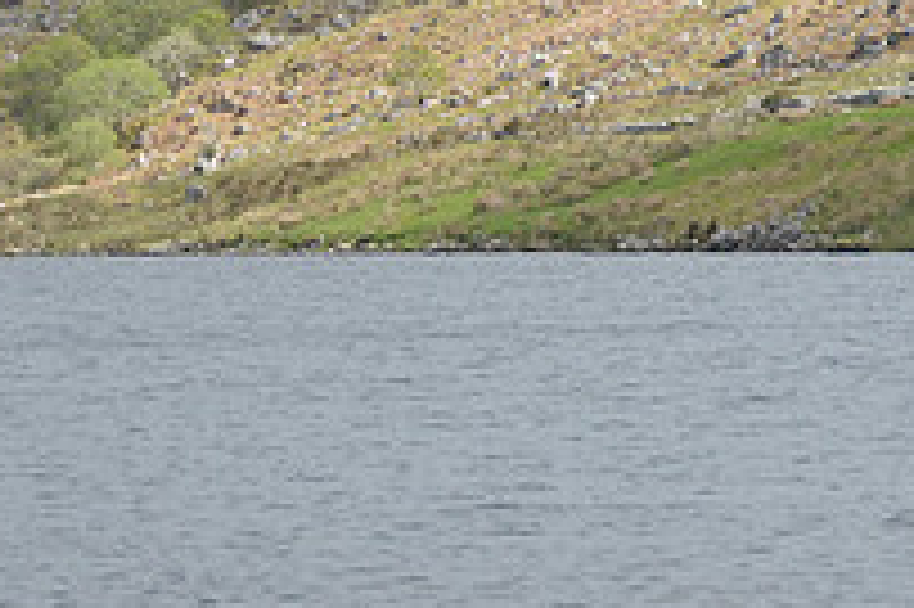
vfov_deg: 3.9
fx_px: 8904
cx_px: 518
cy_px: -198
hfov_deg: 5.9
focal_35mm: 351
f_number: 5.6
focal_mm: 82
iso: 400
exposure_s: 1/1600
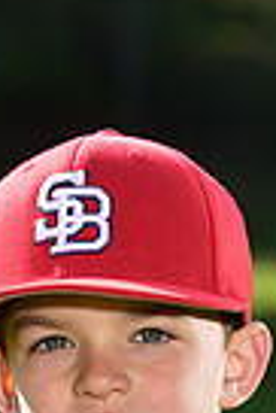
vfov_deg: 4.1
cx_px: 108
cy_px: 714
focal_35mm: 494
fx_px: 5666
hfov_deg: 2.8
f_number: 5
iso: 80
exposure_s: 1/250
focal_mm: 116
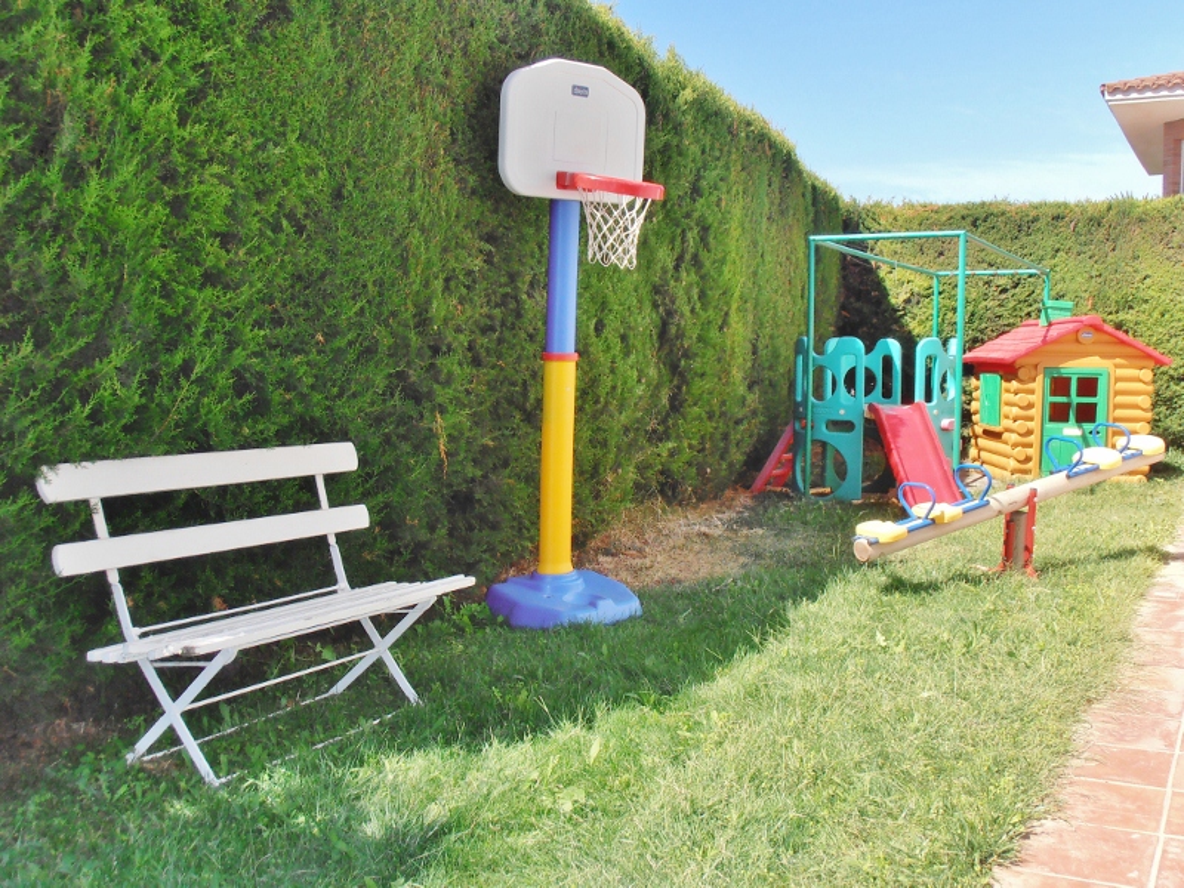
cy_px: 444
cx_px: 592
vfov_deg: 38.7
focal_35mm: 37
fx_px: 1266
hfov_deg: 50.1
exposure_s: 1/500
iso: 80
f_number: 3.9
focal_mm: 6.61
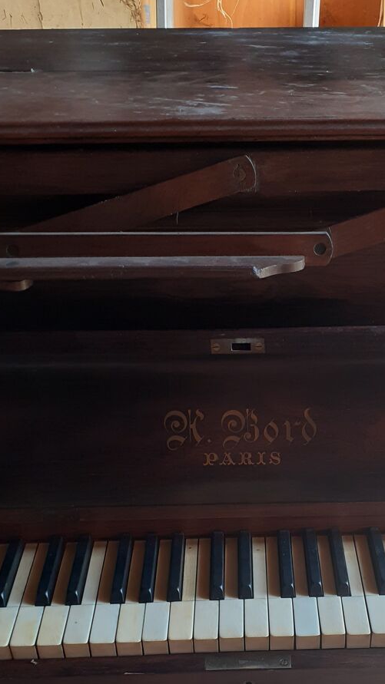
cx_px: 280
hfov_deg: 26.8
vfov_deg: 44.9
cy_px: 510
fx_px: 799
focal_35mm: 44
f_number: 1.9
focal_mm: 3.6
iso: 50
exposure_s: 1/50
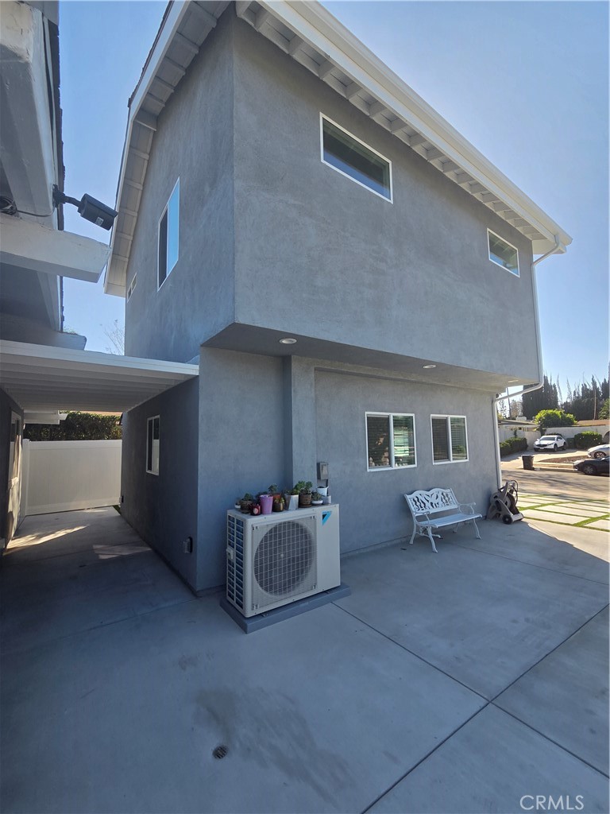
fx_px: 305
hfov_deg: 89.9
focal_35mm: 13
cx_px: 305
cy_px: 407
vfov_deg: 106.2
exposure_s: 1/873
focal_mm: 2.2
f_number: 2.2
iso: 50
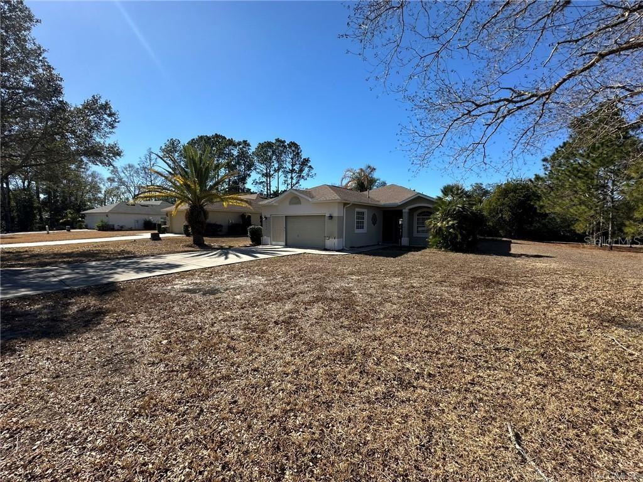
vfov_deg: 85.7
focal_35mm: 14
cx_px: 322
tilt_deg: -3.9
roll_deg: -1.1
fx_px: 260
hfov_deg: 102.1
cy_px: 241
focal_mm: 2.22
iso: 40
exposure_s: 1/1366
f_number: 2.2
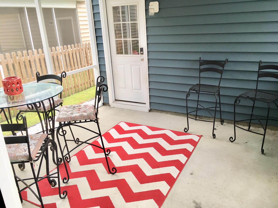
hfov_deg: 61.7
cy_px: 104
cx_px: 139
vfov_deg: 48.2
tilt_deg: -18.9
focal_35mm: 29
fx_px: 233
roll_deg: +3.5
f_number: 2.2
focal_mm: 4.15
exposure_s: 1/33
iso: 25
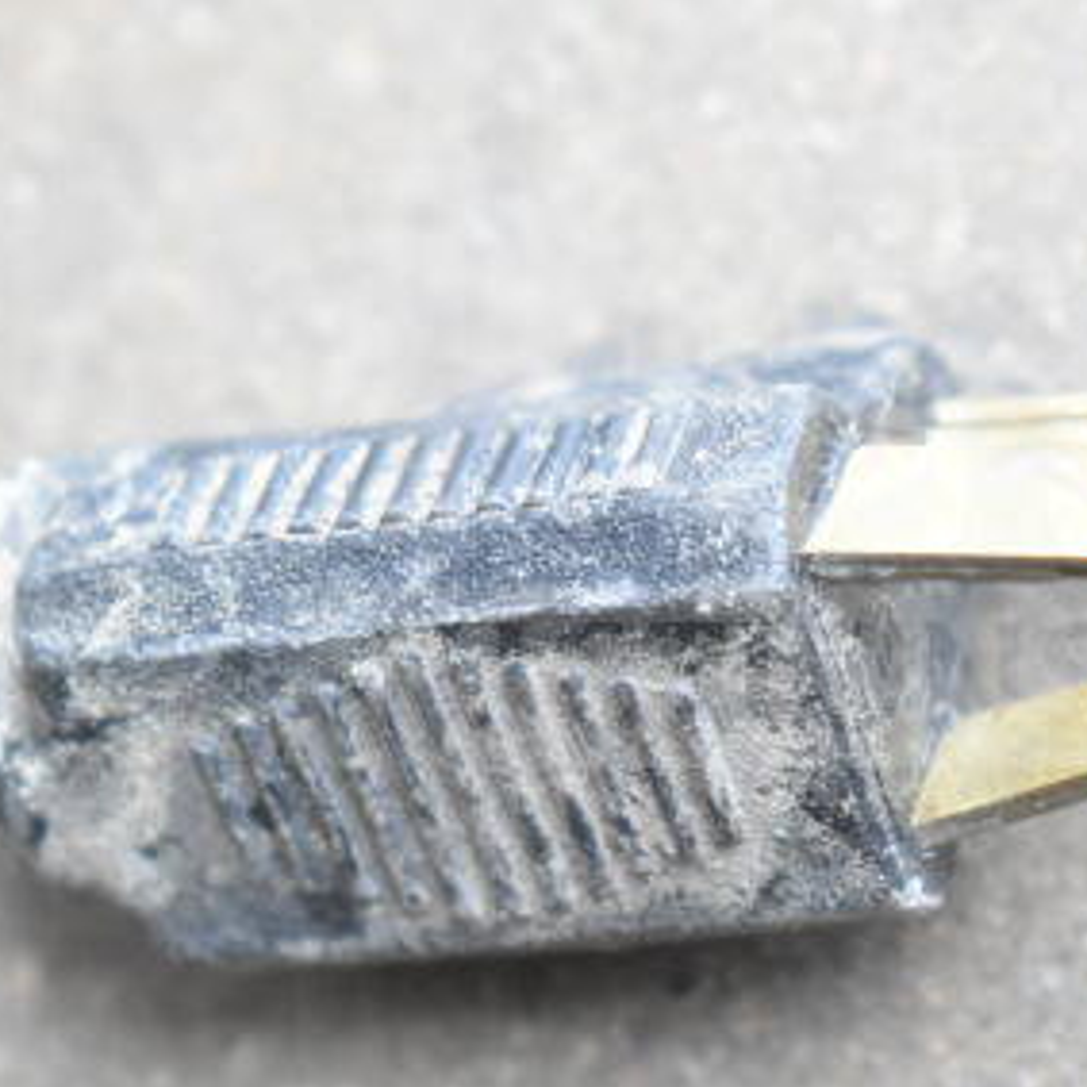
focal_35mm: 151
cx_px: 714
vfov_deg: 11.6
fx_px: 5362
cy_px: 463
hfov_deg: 11.6
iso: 2200
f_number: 5.6
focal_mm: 55
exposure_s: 1/100
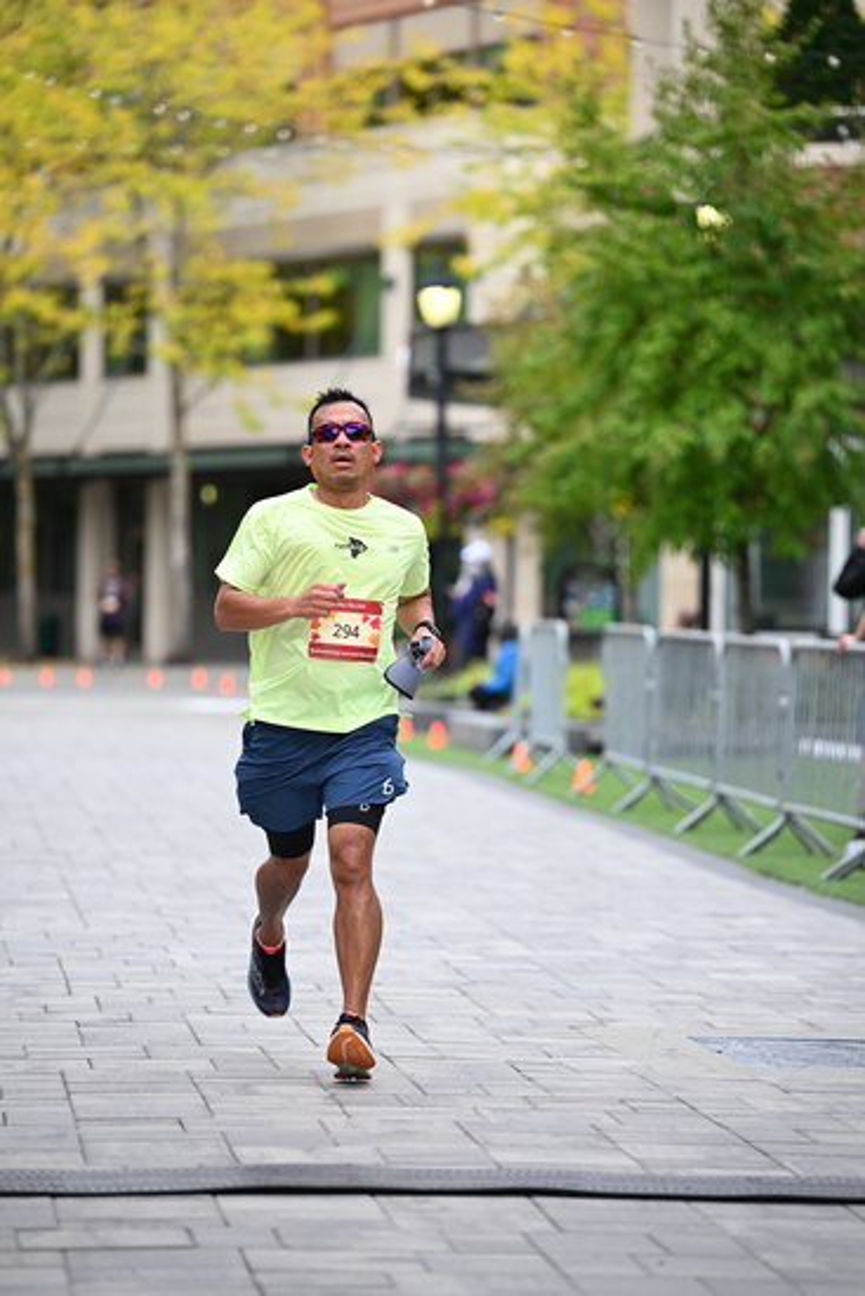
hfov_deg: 10.2
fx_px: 4862
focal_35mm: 135
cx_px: 432
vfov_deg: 15.2
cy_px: 648
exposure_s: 1/1600
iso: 640
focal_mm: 135
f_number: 2.8
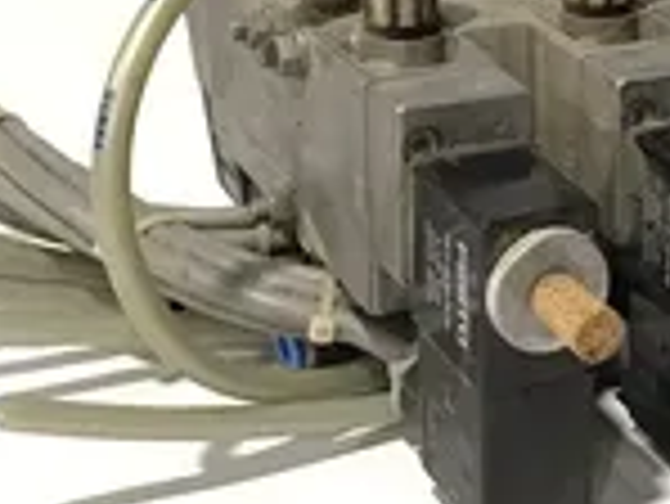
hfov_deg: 22.5
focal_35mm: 83
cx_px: 692
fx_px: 1608
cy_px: 72
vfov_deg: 17.6
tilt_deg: -18.3
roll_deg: -0.1
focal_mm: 3.3
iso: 200
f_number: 2.4
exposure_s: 1/24
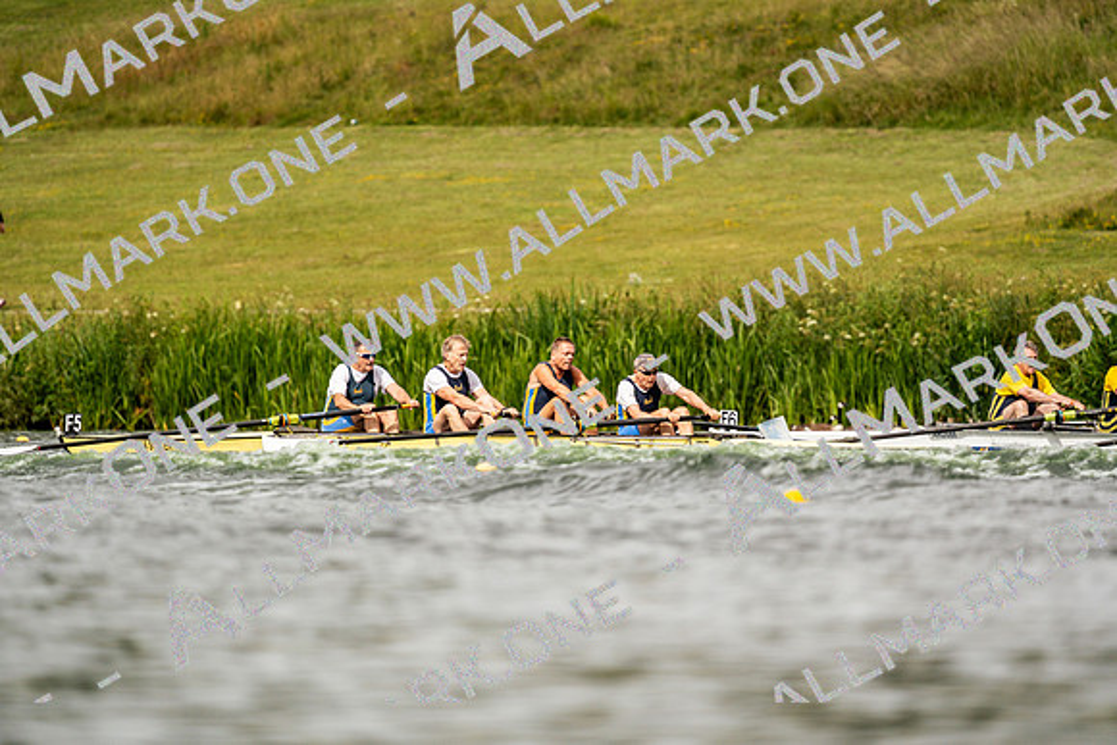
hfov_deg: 3.4
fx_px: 18620
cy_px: 372
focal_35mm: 600
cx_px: 558
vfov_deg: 2.3
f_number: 6.3
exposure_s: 1/2000
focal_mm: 600
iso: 250
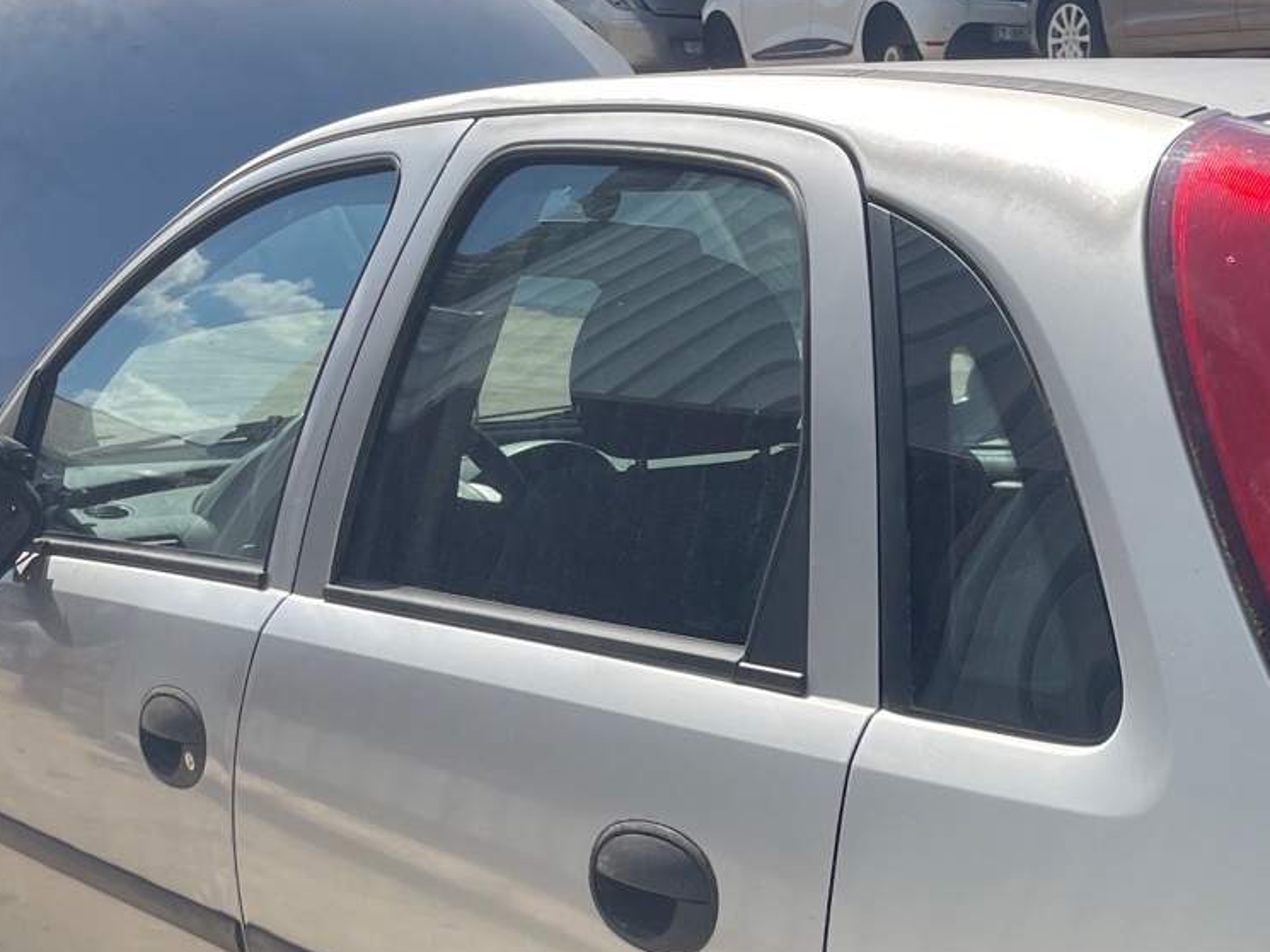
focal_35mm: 67
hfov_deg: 28.3
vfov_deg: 21.1
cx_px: 1038
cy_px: 988
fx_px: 2459
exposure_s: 1/2304
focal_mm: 4.2
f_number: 1.6
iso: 32
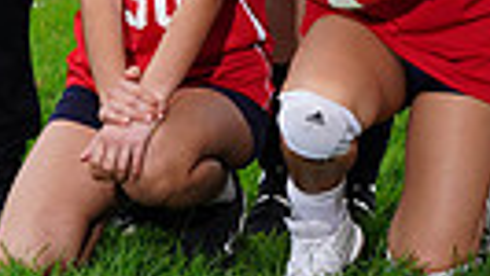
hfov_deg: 4.7
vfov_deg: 2.7
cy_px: -357
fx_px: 5915
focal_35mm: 455
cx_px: 354
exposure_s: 1/160
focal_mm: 100
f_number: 5
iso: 200
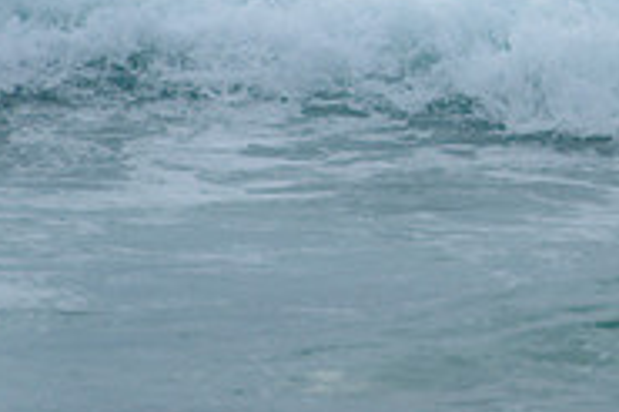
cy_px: -293
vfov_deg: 0.9
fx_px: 26421
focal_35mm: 1538
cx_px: 898
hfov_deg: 1.3
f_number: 8
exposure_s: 1/1600
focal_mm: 400
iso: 500
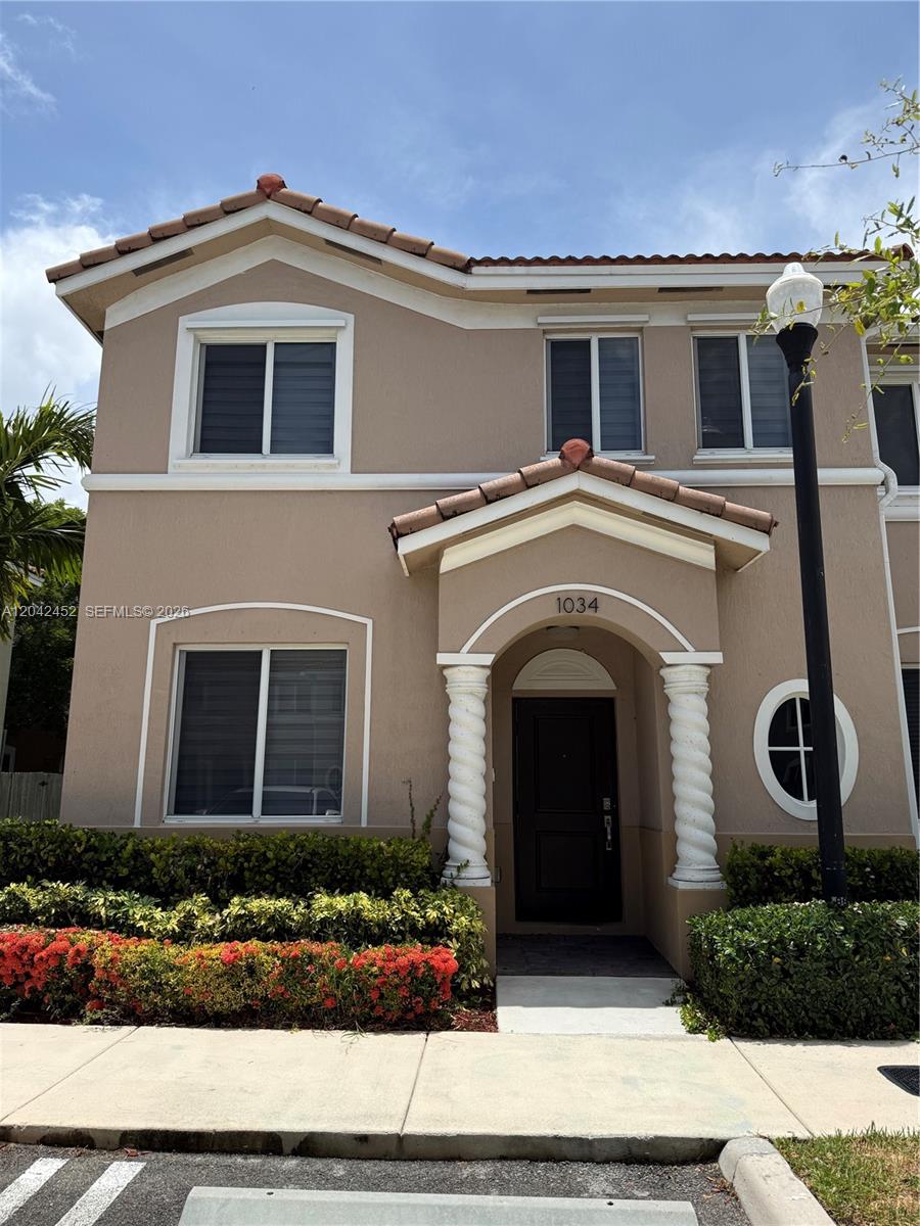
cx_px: 460
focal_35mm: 24
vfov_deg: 71.6
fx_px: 850
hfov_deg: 56.8
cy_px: 613
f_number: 1.78
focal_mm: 6.76
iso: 80
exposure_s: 1/6173
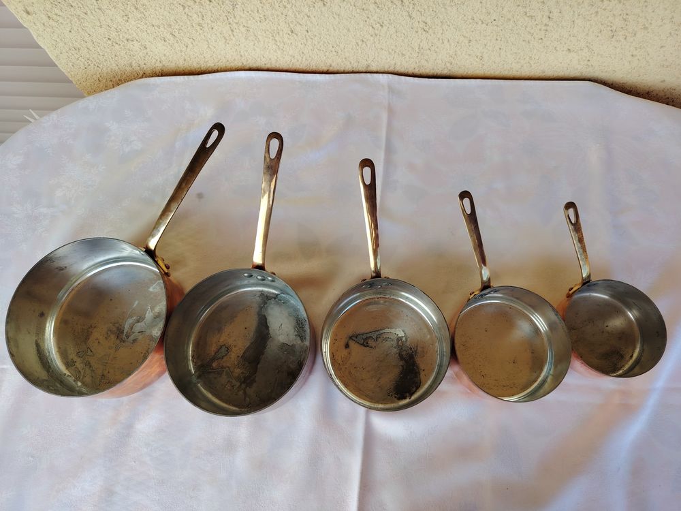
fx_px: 472
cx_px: 340
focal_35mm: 24
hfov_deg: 71.6
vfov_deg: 56.8
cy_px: 256
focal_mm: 5.25
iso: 100
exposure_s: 1/164
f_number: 1.75
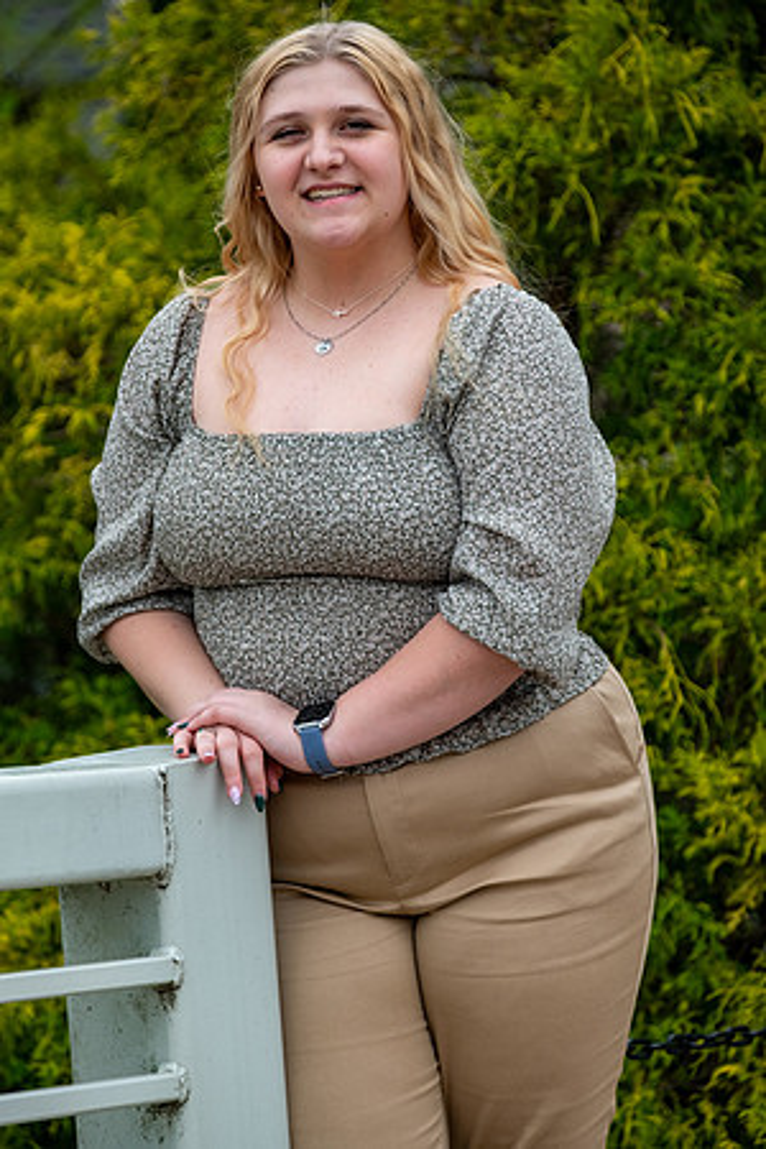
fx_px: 5521
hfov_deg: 7.9
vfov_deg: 11.9
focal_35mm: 173
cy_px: 574
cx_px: 383
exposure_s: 1/500
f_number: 4
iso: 250
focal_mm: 115
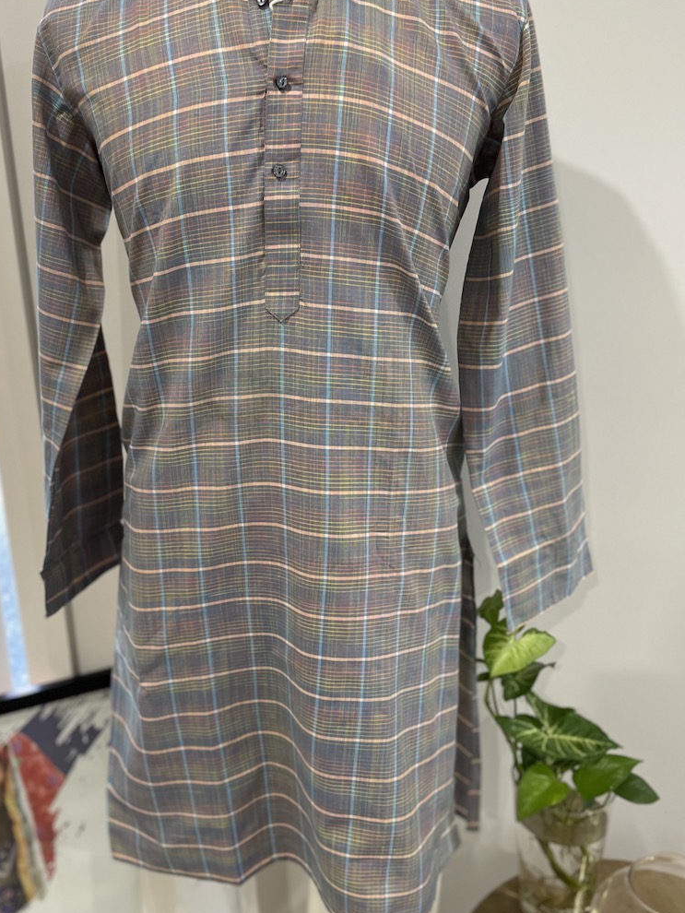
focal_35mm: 35
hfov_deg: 40.5
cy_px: 439
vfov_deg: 52.6
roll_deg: +2.6
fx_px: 923
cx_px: 276
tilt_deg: -19.3
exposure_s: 1/50
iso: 125
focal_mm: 4.2
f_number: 1.6
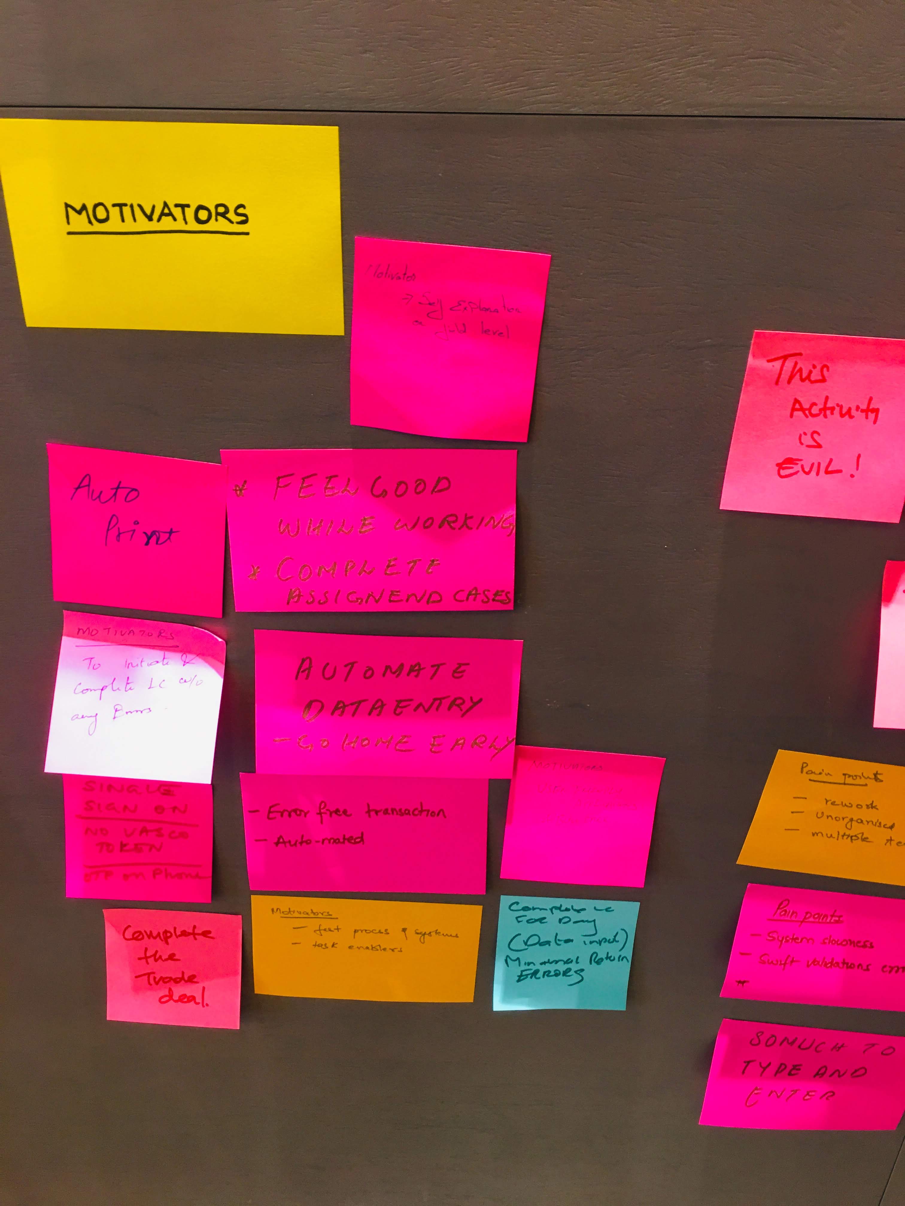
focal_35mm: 29
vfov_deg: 61.7
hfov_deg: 48.2
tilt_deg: -28.2
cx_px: 452
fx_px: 1011
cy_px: 603
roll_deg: -0.8
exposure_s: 1/17
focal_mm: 4.15
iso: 50
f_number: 2.2
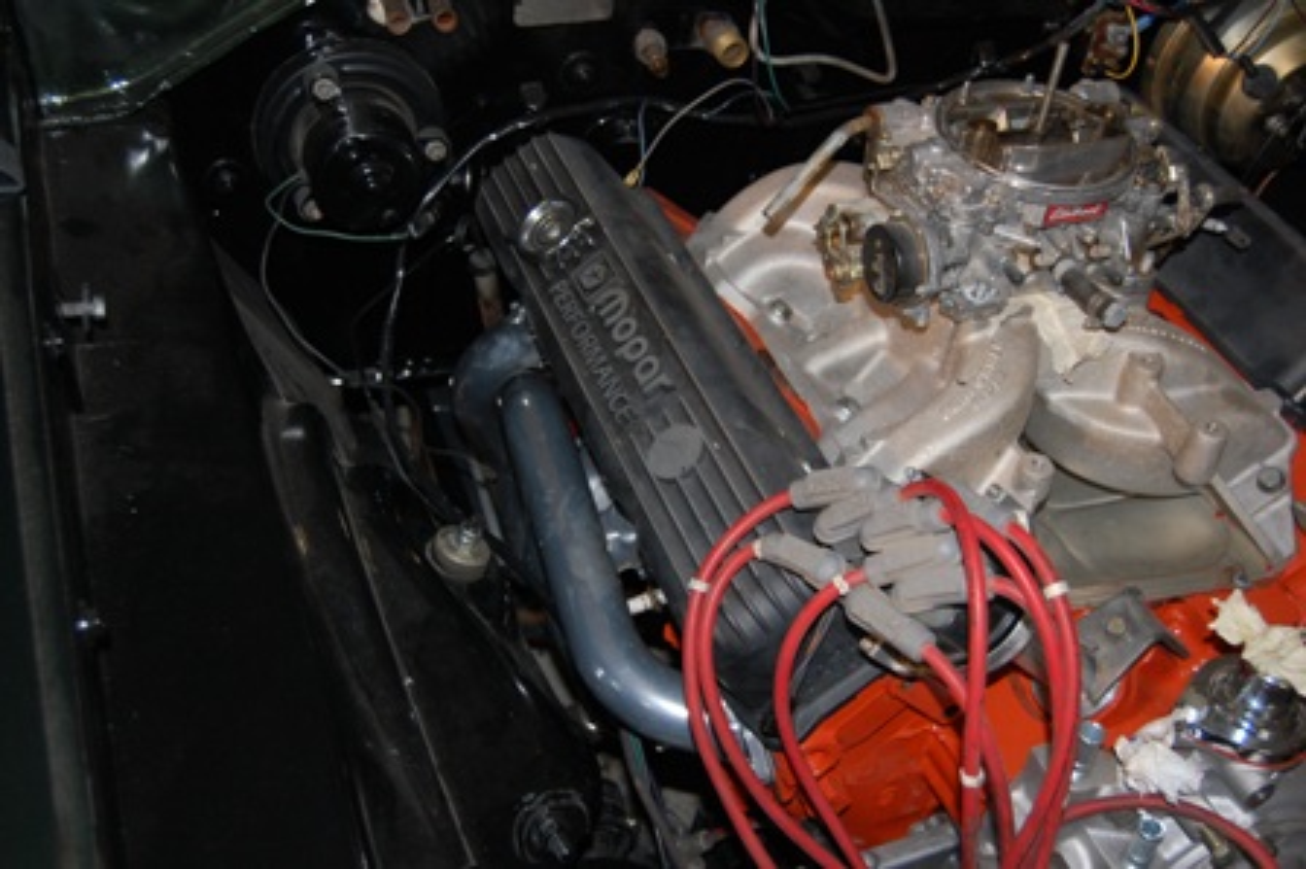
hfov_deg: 46.4
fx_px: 1523
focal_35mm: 42
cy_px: 434
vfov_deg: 31.8
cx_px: 653
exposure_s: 1/60
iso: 400
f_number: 4.2
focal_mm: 28
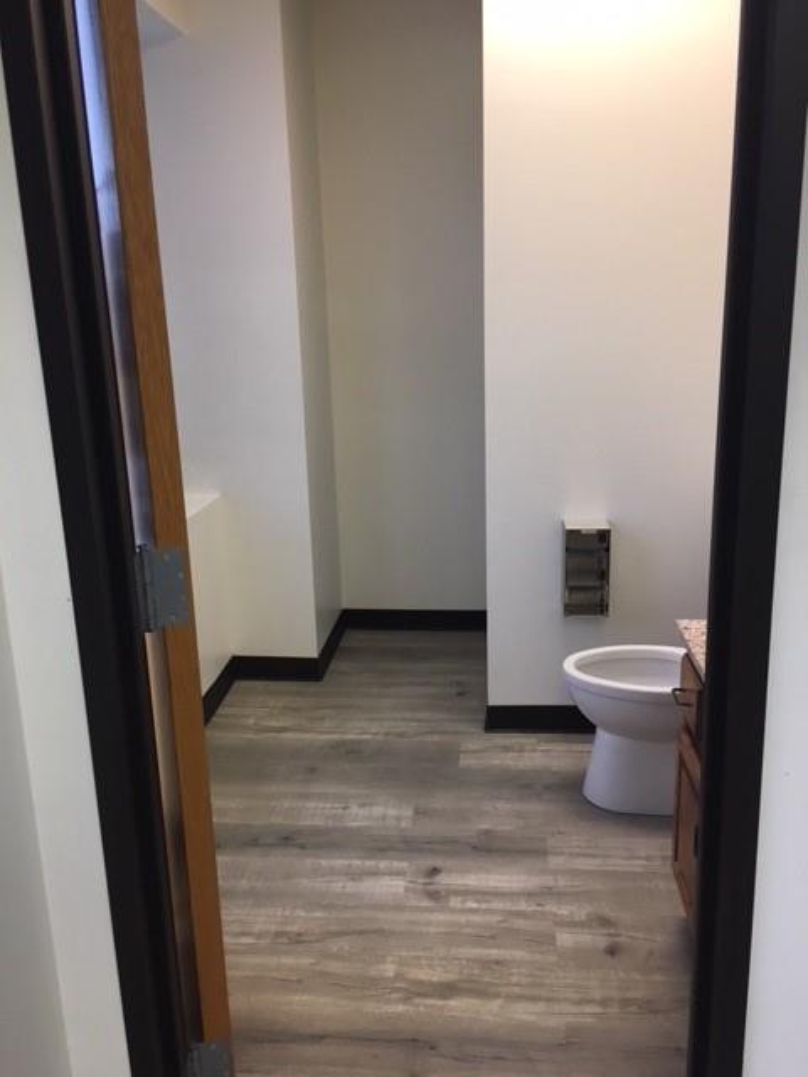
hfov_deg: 48.2
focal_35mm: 29
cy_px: 538
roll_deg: +2.8
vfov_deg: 61.7
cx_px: 404
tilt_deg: -12.0
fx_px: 903
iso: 32
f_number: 2.2
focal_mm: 4.15
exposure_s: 1/30
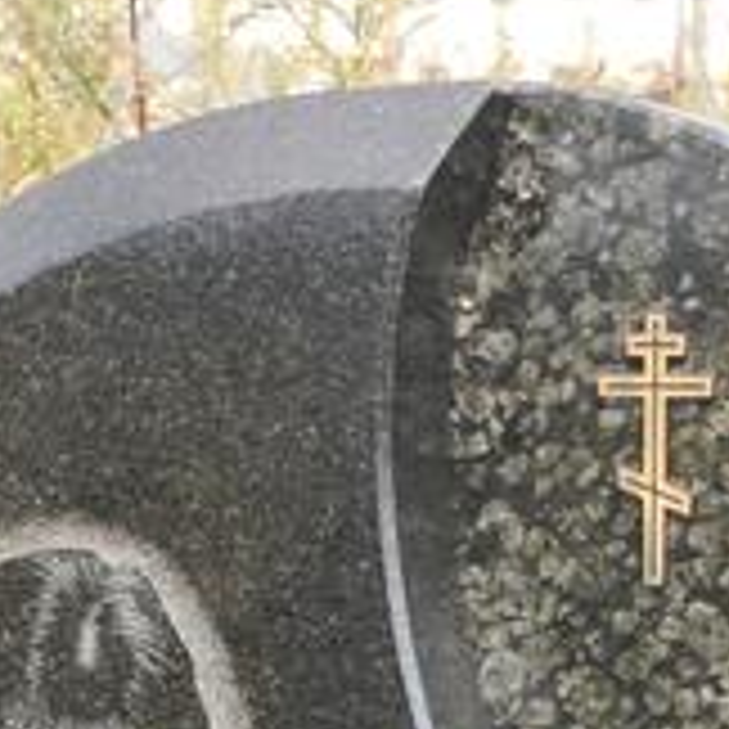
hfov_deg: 9.3
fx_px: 4456
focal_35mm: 187
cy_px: 1134
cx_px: 243
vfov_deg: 9.1
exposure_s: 1/754
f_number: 1.6
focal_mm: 3.95
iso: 50
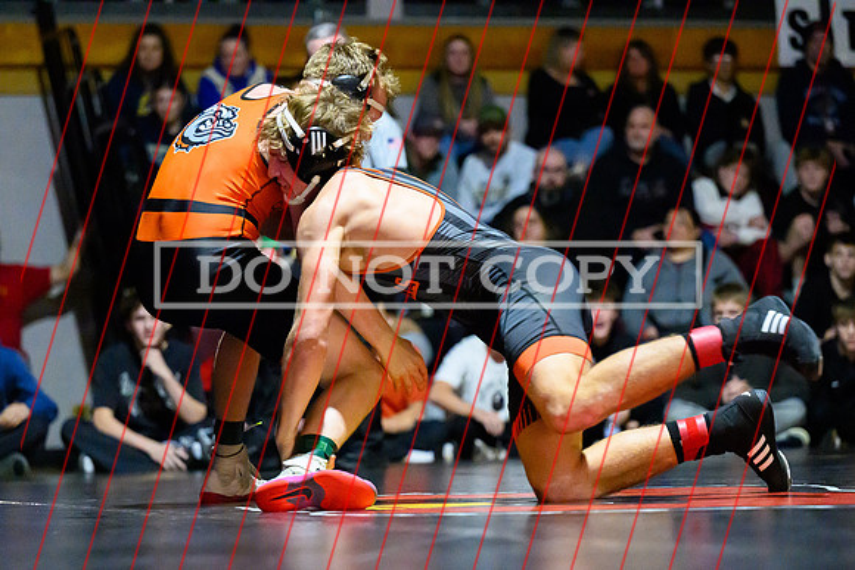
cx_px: 401
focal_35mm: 136
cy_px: 351
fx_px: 3222
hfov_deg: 15.1
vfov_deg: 10.1
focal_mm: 110
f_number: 2.8
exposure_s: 1/640
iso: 16000
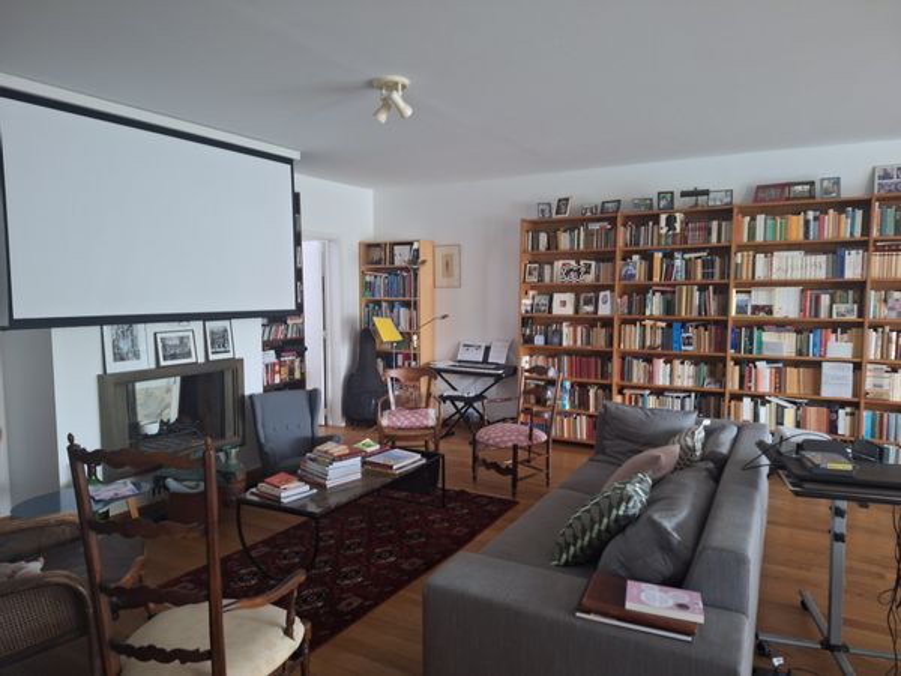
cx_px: 450
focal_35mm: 23
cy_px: 338
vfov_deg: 58.9
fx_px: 599
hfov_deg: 73.9
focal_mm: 5.54
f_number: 1.8
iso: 400
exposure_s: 1/20
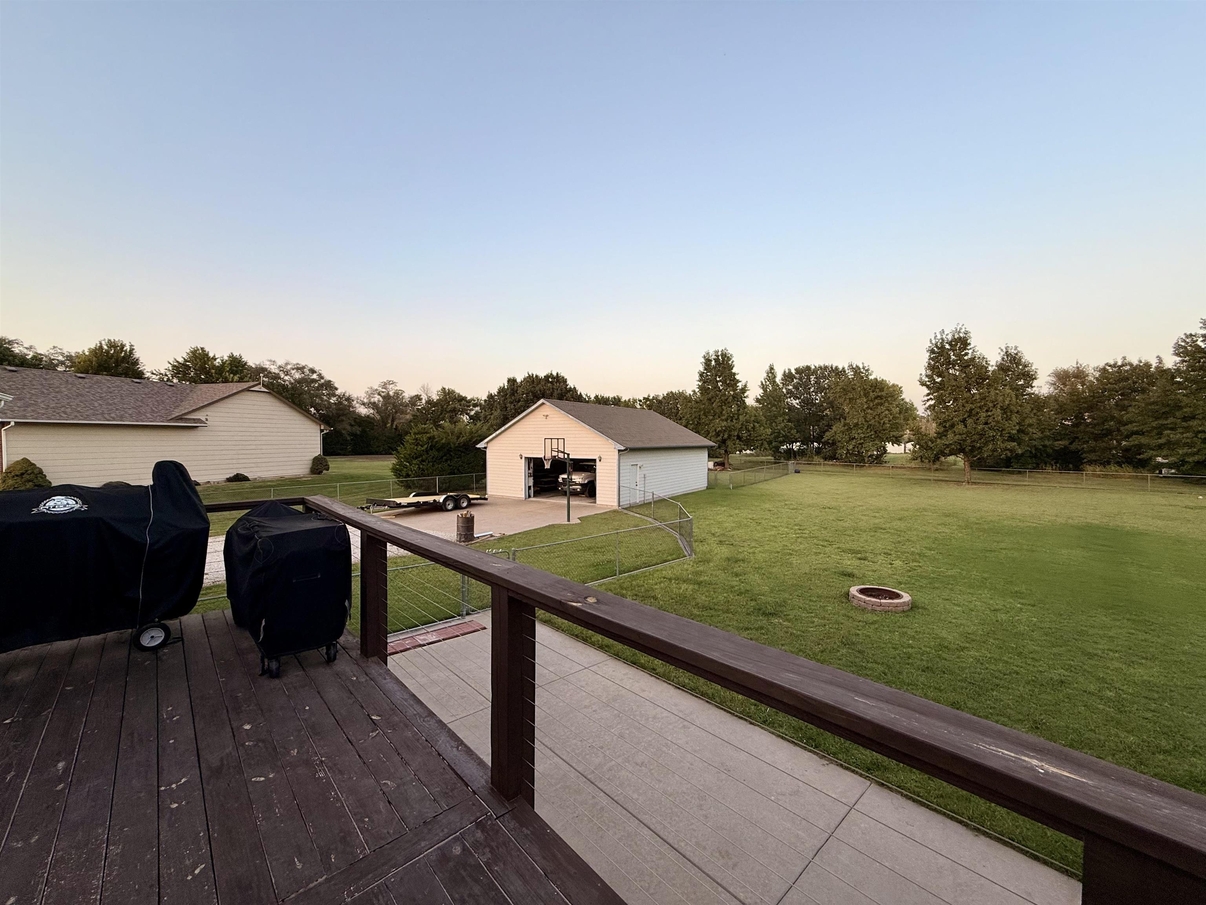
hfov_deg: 102.1
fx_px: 488
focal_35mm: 14
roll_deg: +0.4
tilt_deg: -1.2
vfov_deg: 85.7
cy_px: 452
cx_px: 603
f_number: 2.2
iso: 50
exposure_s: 1/180
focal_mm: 2.22
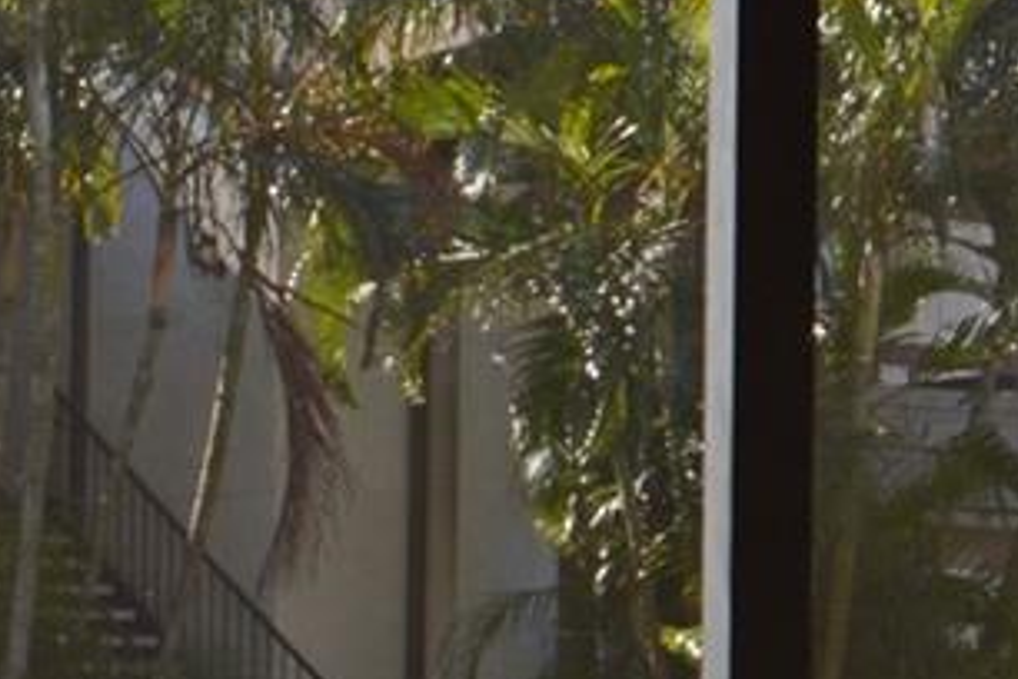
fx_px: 2658
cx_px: -293
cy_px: 714
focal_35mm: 94
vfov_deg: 14.3
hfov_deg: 20.0
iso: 100
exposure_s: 1/160
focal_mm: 12
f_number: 6.3
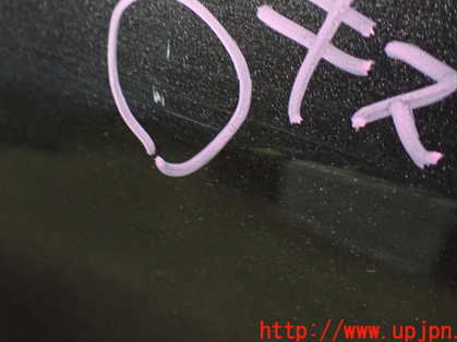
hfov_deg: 43.6
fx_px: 568
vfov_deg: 33.1
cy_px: 100
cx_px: 179
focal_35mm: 43
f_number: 2.3
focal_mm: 5.4
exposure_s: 1/30
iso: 1000
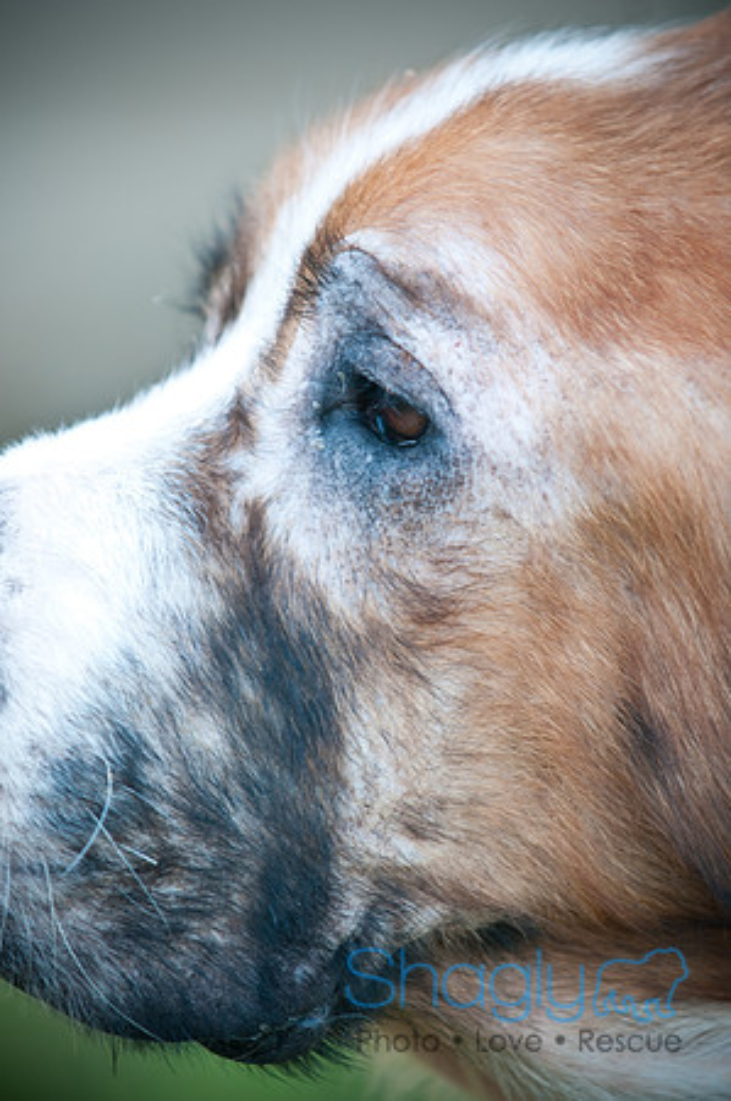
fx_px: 9158
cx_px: 366
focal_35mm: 300
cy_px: 550
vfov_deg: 6.9
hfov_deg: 4.6
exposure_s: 1/60
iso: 200
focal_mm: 200
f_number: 4
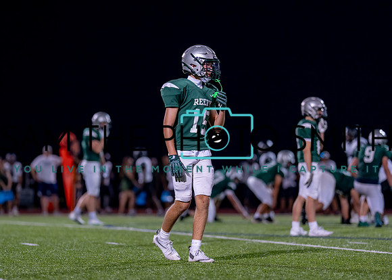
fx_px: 2035
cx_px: 186
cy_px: 159
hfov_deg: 11.0
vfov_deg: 7.9
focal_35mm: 183
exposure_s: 1/1000
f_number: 1.8
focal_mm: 135
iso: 800
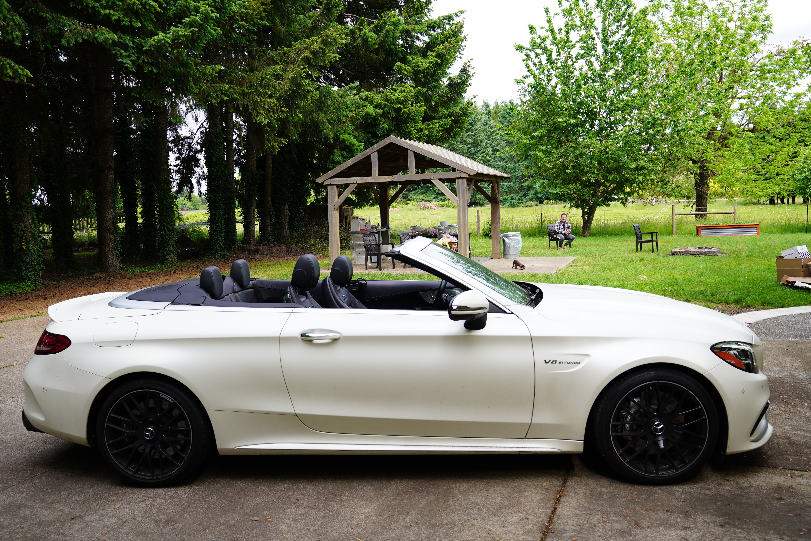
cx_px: 406
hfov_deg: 63.7
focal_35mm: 29
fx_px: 653
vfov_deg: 45.0
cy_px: 270
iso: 100
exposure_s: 1/80
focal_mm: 29
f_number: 5.6
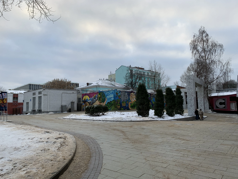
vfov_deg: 53.1
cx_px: 119
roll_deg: +1.0
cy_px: 90
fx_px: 179
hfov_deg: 67.3
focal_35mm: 26
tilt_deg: +6.6
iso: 25
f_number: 1.8
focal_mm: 4.25
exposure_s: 1/248
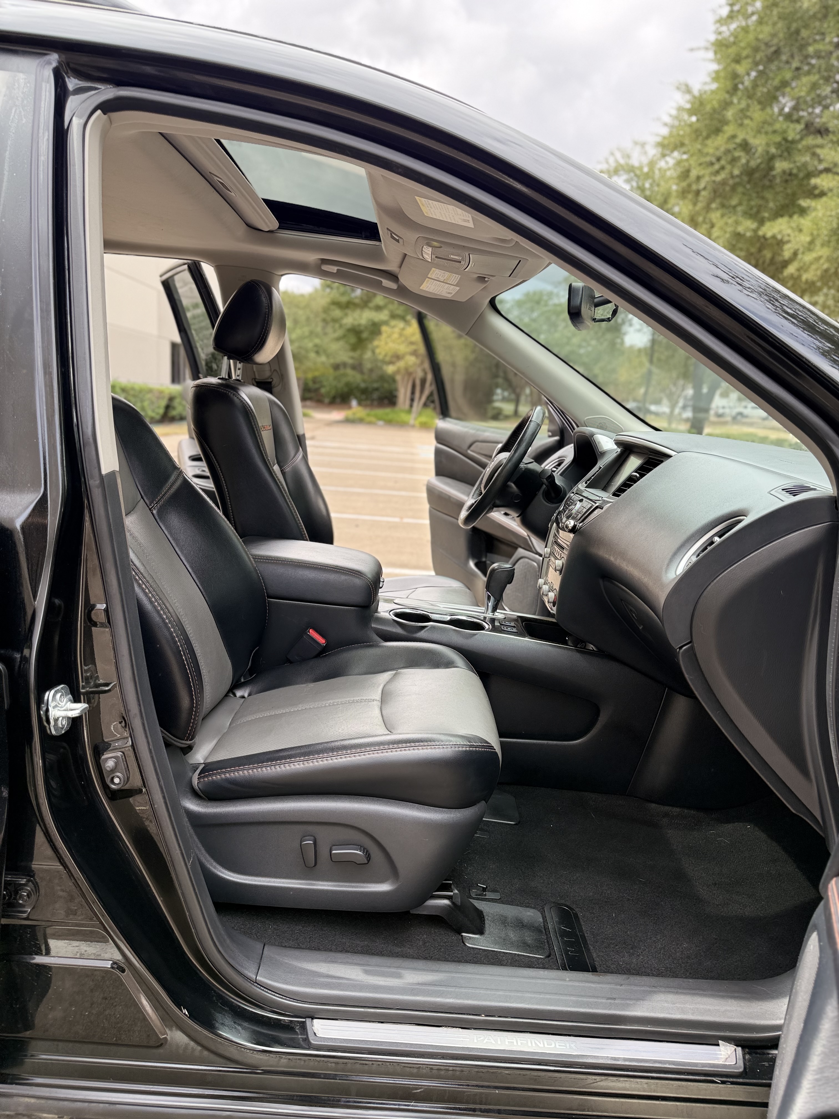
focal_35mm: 24
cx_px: 420
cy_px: 560
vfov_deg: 71.6
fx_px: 776
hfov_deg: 56.8
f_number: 1.78
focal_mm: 6.76
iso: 80
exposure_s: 1/563
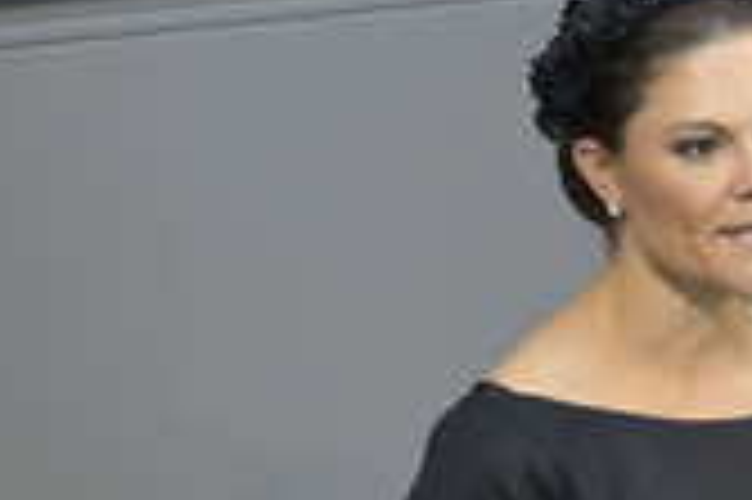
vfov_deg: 1.4
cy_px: 572
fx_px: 20284
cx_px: 633
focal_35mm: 972
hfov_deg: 2.1
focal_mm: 360
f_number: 5.6
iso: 10000
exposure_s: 1/320
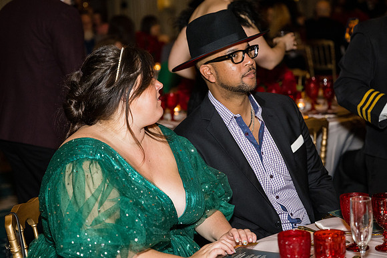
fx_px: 870
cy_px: 116
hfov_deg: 25.1
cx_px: 201
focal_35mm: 81
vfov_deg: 16.9
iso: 1600
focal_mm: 70
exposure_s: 1/200
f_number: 3.2
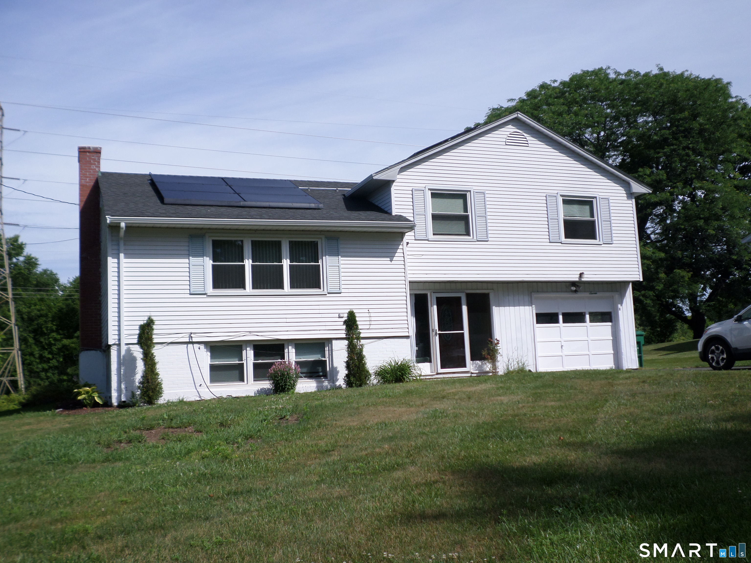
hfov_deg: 51.4
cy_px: 282
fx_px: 781
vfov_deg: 39.7
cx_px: 376
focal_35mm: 36
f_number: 3
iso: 80
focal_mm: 6.5
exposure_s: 1/1500
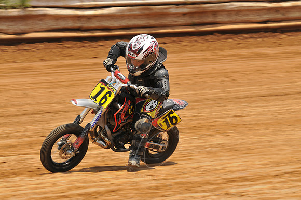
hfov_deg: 8.9
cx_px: 150
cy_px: 100
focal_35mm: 232
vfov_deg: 5.9
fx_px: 1941
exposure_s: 1/400
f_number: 9
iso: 200
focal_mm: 155
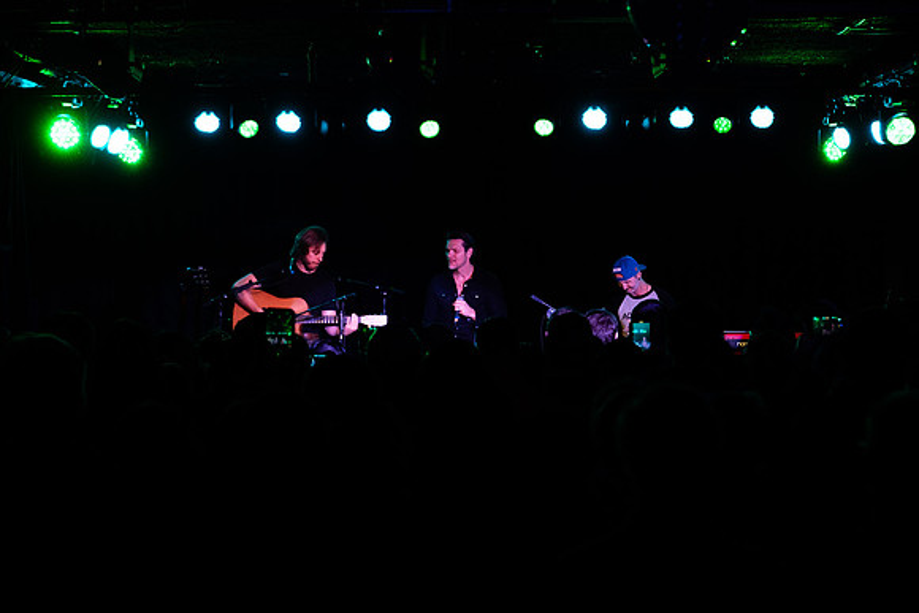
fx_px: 2403
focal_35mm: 94
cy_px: 289
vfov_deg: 14.5
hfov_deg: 21.6
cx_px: 468
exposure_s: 1/320
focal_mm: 73
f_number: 3.5
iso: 3200
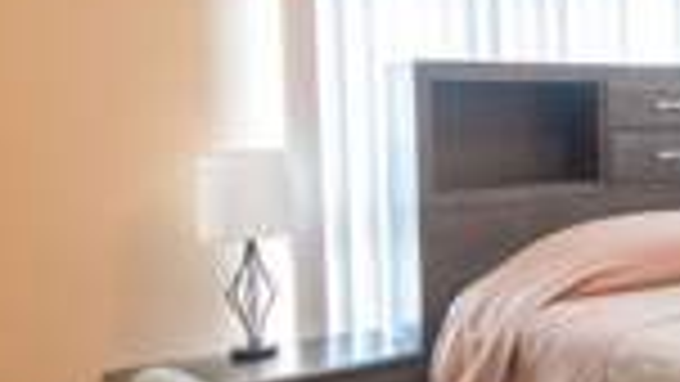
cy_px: 153
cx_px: 824
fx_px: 902
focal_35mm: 50
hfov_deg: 33.3
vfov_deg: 23.9
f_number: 5.6
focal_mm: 10
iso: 1250
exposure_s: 1/40
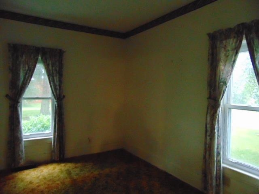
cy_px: 97
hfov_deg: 69.4
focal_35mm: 25
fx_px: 187
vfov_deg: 54.9
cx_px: 130
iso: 800
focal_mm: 4.5
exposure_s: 1/25
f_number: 3
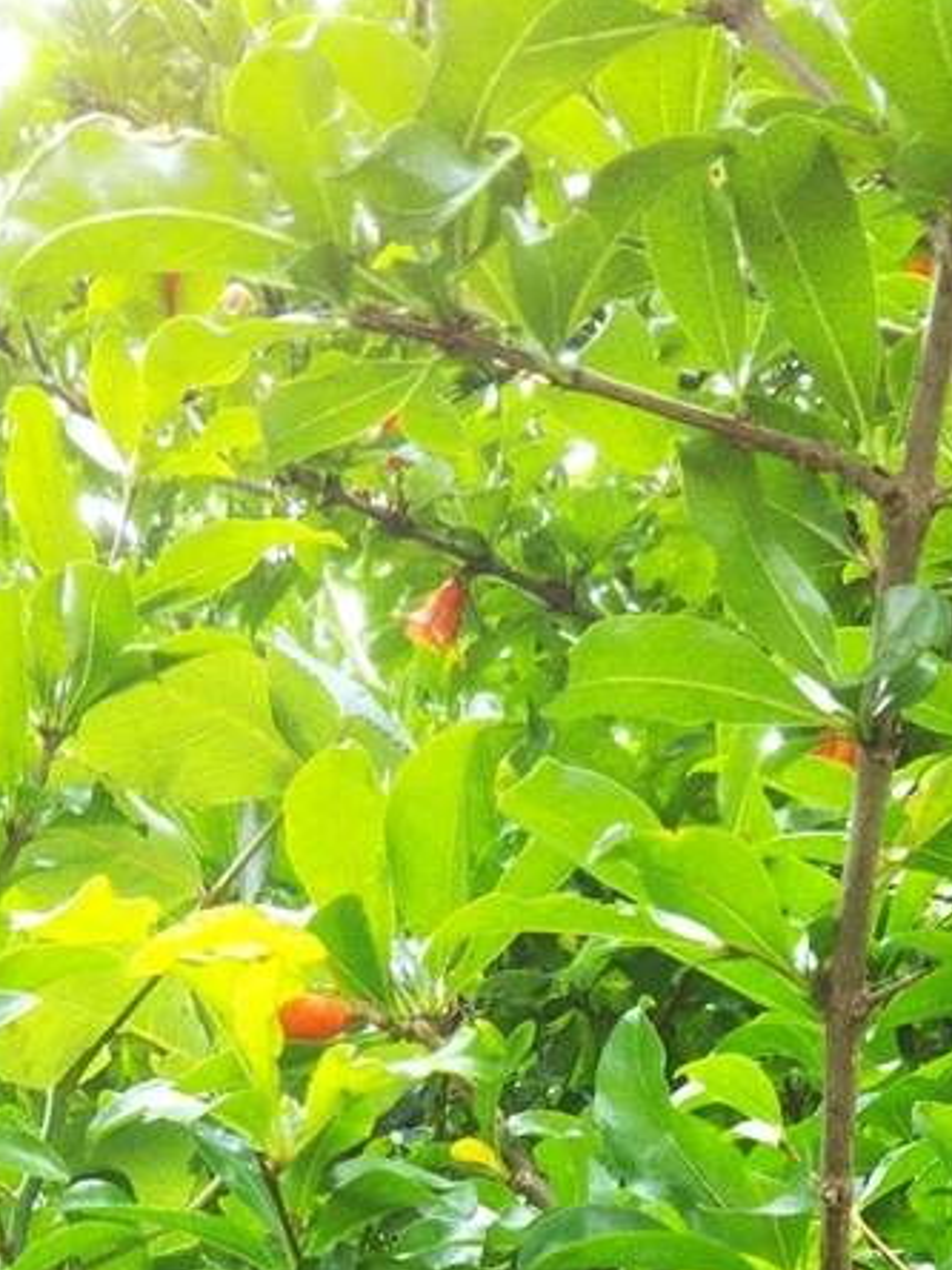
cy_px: 1688
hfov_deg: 18.2
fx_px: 2970
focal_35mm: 81
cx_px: 575
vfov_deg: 21.6
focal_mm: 4
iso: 50
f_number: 2.2
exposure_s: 1/120
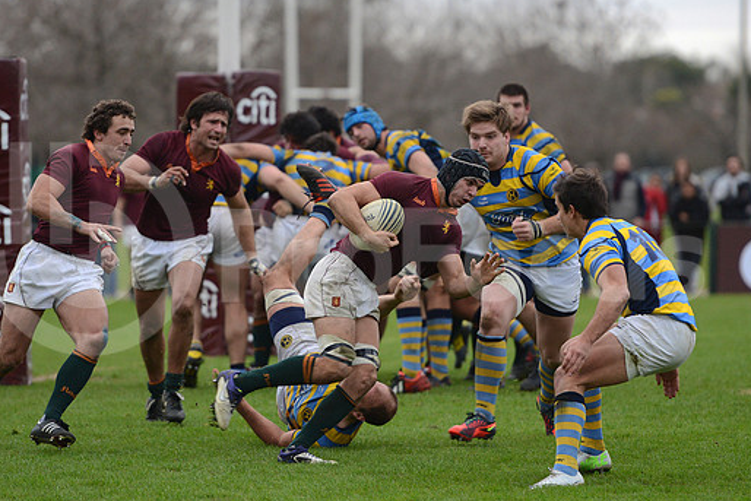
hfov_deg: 9.4
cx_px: 339
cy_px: 252
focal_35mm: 220
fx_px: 4590
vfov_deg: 6.2
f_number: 2.8
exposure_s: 1/500
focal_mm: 195
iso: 1250
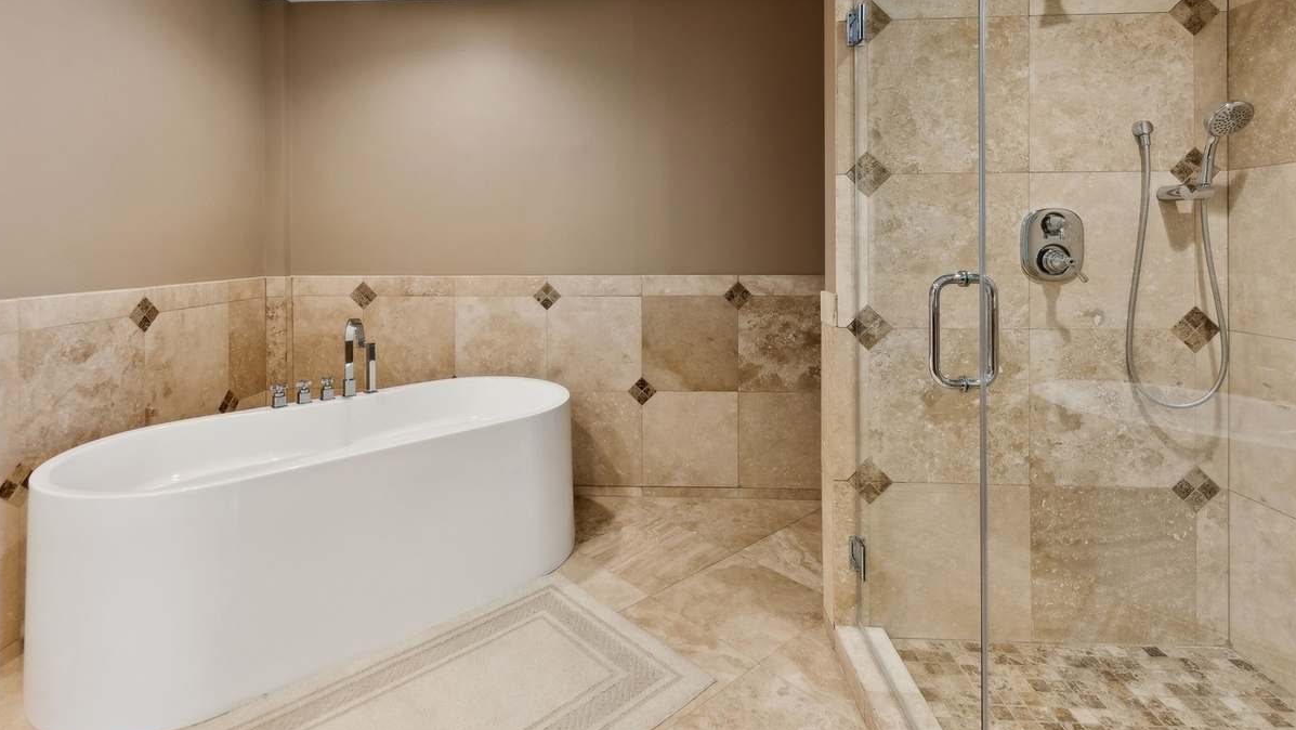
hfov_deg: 95.8
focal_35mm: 17
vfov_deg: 63.0
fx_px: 584
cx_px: 606
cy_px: 271
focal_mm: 12
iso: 320
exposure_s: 1/6
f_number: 8
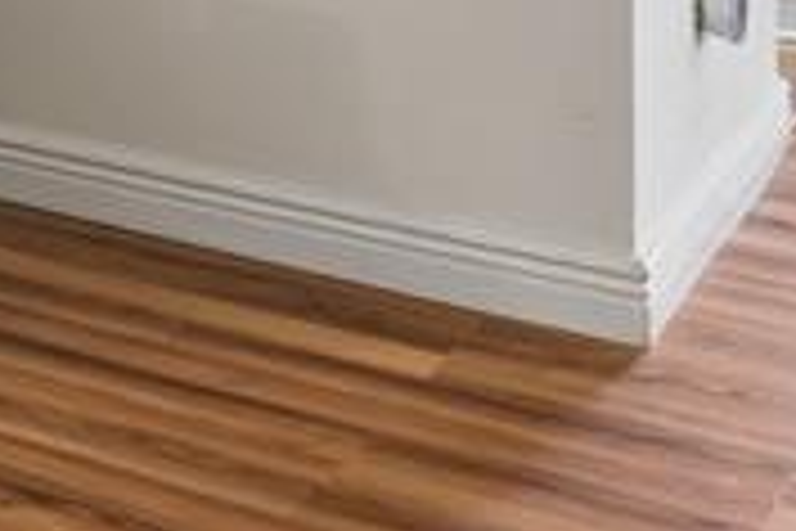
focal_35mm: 104
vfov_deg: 11.7
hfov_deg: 15.3
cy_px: -556
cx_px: -845
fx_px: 2299
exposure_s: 1/5
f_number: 10
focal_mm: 18
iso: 320
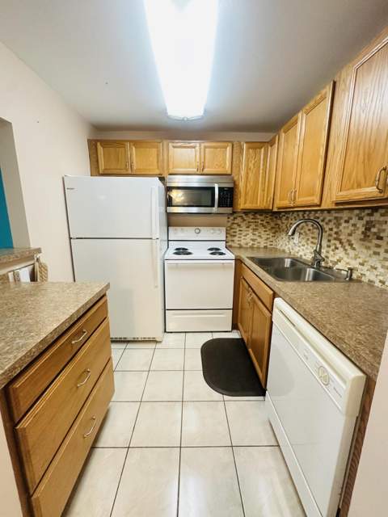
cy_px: 258
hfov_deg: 85.7
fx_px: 209
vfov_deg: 102.1
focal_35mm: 14
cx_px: 194
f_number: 2.2
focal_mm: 2.22
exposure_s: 1/60
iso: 400
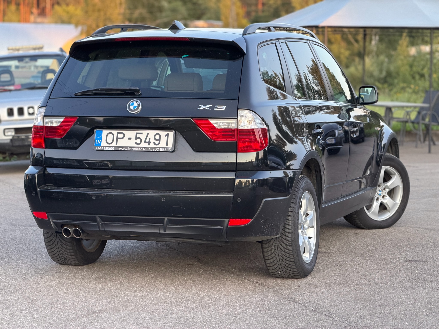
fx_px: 1268
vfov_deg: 14.8
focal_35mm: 100
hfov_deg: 19.6
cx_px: 220
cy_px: 164
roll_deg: -0.8
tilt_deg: -4.6
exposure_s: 1/121
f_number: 2.8
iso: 250
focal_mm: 16.89
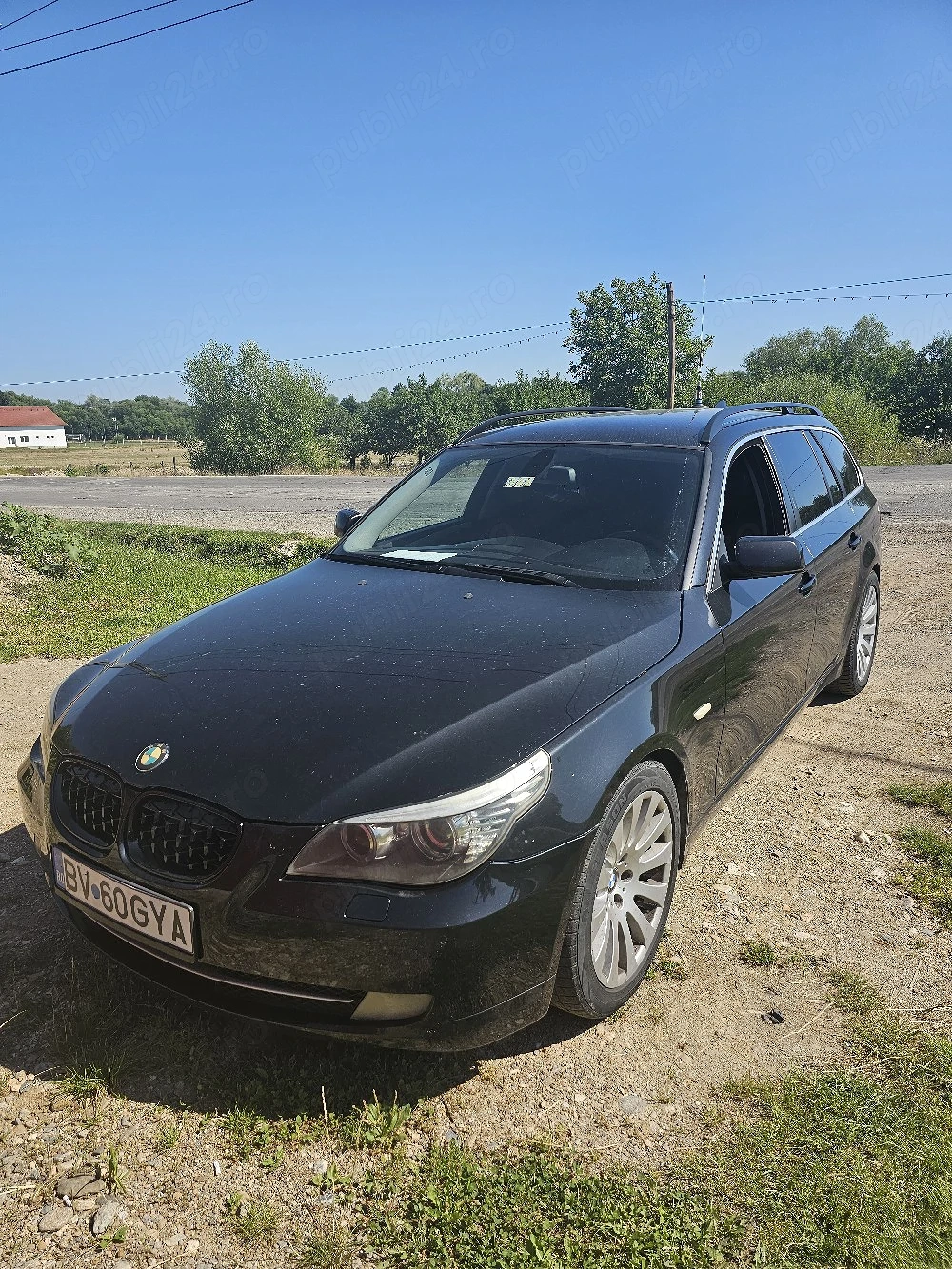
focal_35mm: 23
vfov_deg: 73.9
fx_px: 843
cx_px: 476
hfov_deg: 58.9
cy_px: 634
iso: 40
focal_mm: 6.3
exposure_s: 1/2000
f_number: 1.7
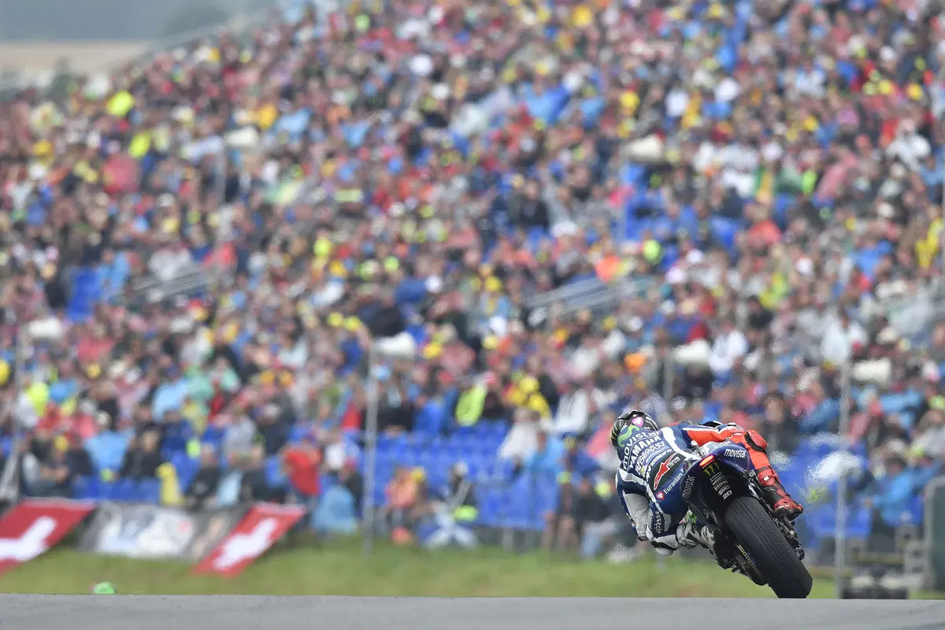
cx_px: 472
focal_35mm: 600
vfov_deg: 2.3
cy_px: 315
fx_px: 15749
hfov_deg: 3.4
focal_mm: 400
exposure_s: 1/3200
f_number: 3.5
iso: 500
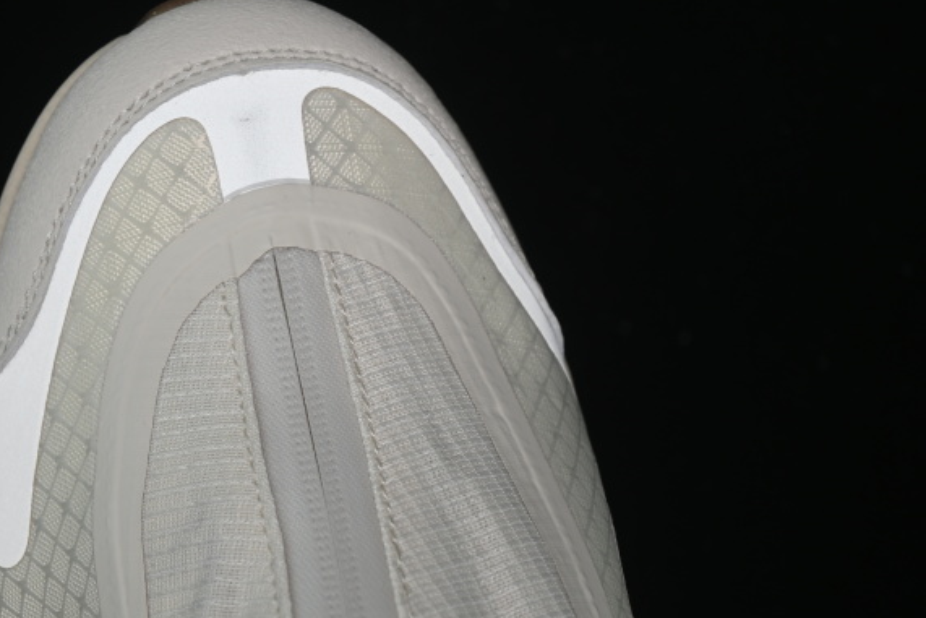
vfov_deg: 13.0
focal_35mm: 105
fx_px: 2701
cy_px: 379
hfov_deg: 19.4
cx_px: 305
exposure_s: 1/60
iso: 160
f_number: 6.3
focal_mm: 50
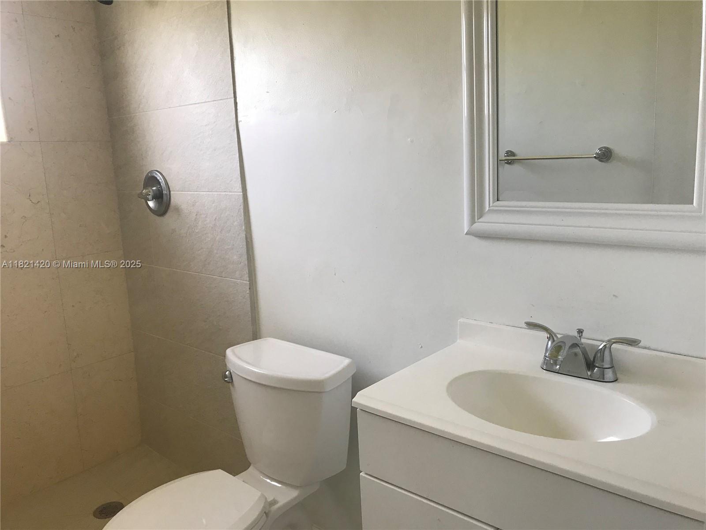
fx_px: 571
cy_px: 265
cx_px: 353
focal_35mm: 28
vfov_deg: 49.7
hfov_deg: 63.4
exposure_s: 1/40
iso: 25
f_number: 1.8
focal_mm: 3.99
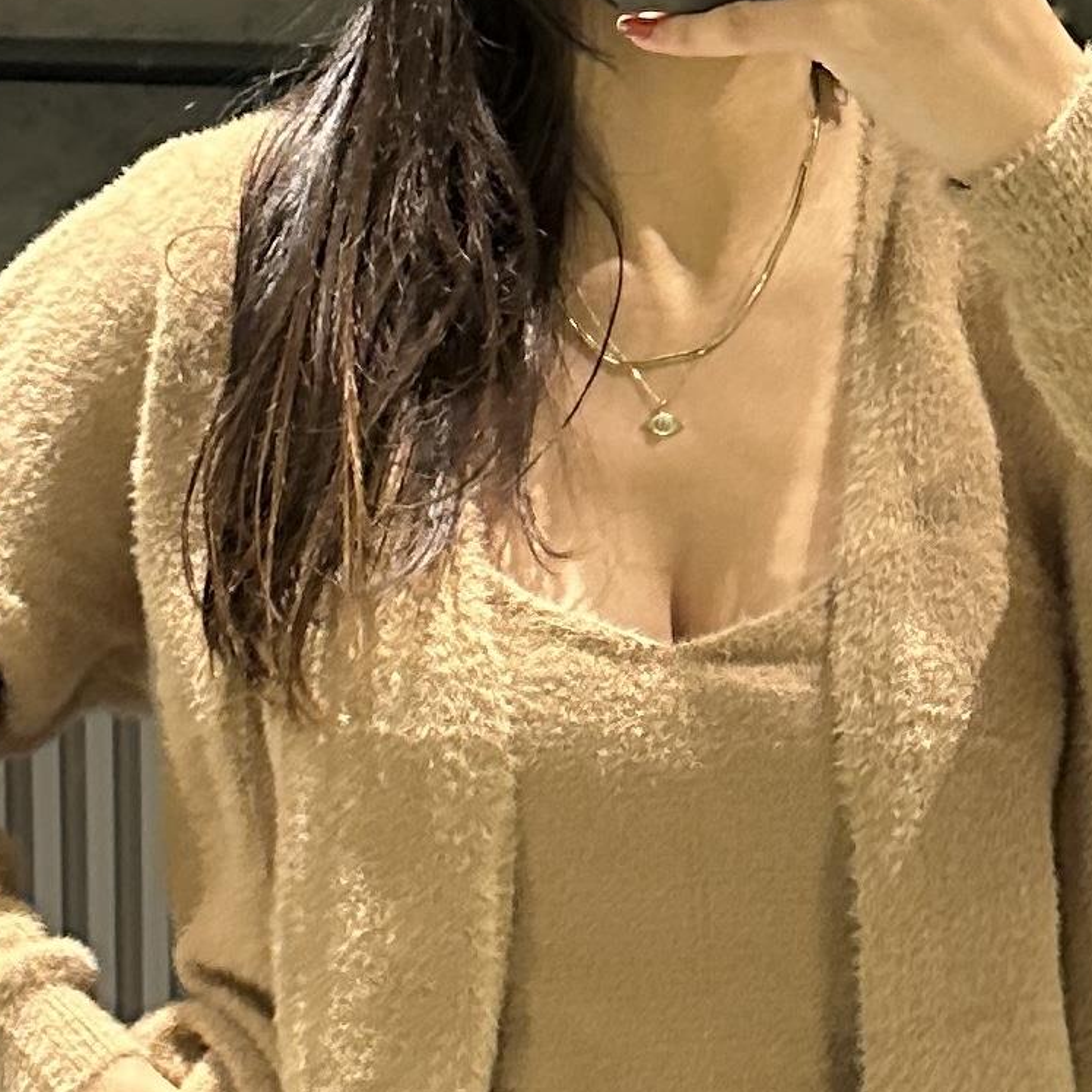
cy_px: 1490
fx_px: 2712
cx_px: 722
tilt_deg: -15.0
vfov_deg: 20.4
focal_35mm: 76
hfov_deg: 22.7
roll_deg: -3.3
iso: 800
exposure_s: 1/50
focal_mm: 6.86
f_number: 1.78
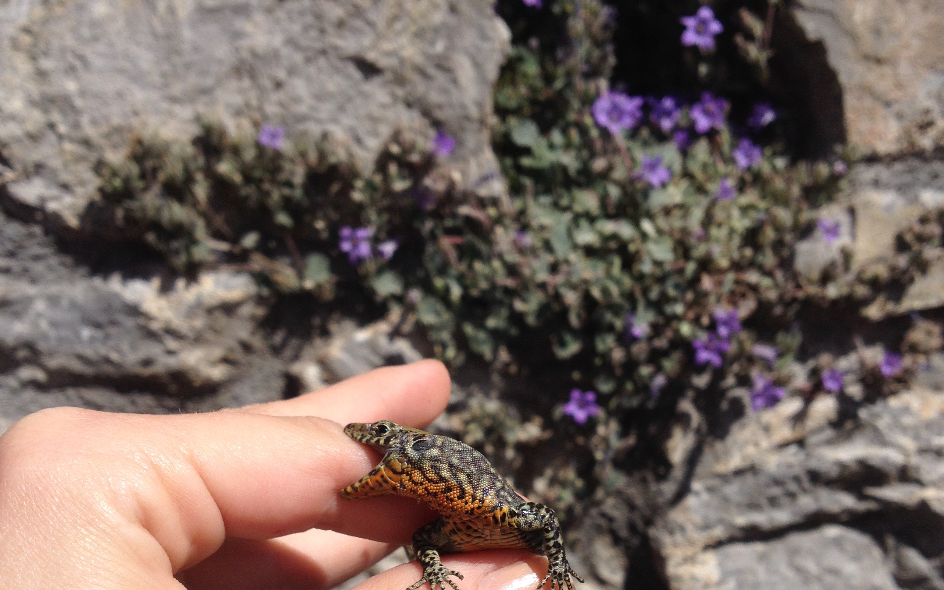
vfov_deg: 25.5
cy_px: 452
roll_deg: +4.0
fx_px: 1286
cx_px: 476
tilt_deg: -18.9
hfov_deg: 40.3
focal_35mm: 50
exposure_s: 1/3067
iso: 50
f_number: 2.4
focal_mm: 4.28
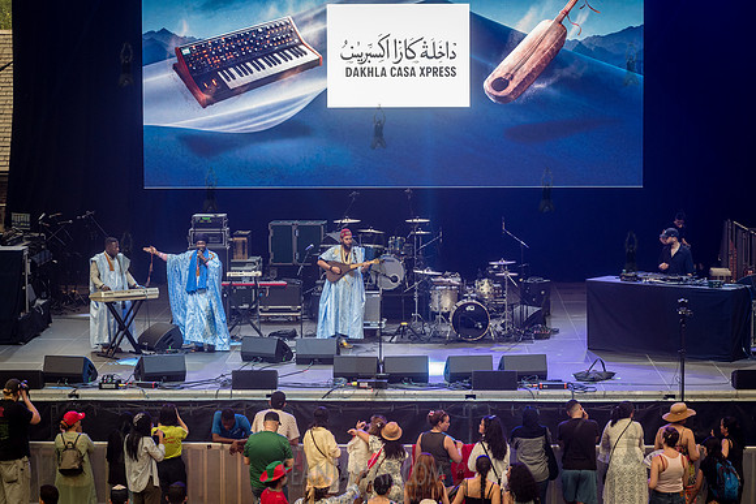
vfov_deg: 13.2
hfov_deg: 19.6
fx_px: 2184
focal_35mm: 104
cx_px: 397
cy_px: 284
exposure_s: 1/200
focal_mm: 92
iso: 1000
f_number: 4
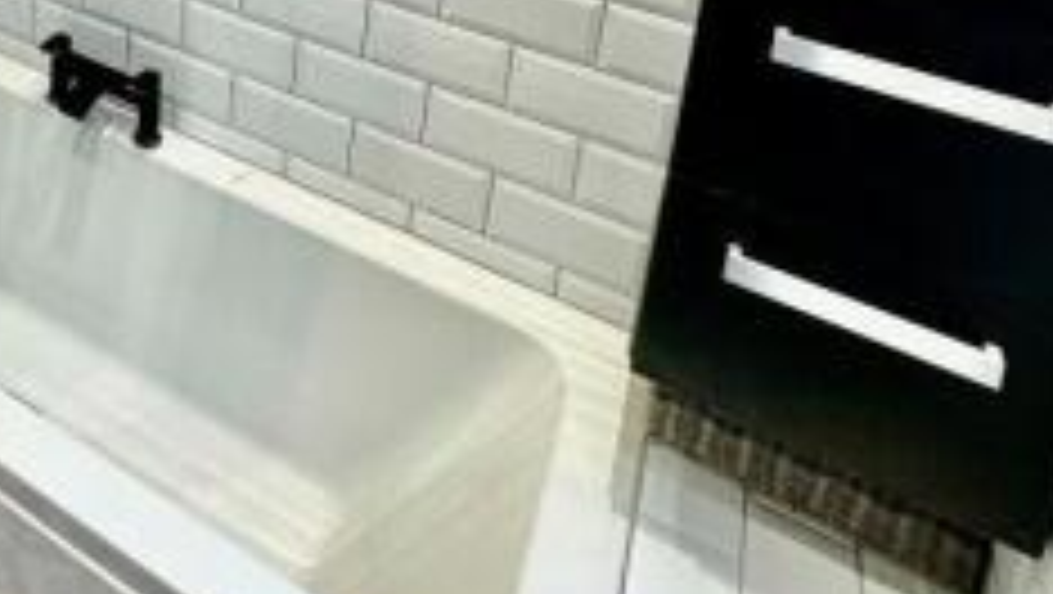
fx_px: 1062
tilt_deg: -12.7
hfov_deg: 45.2
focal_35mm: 38
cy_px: -304
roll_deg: -2.3
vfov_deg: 24.3
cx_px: 16
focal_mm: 2.22
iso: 160
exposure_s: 1/100
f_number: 2.2
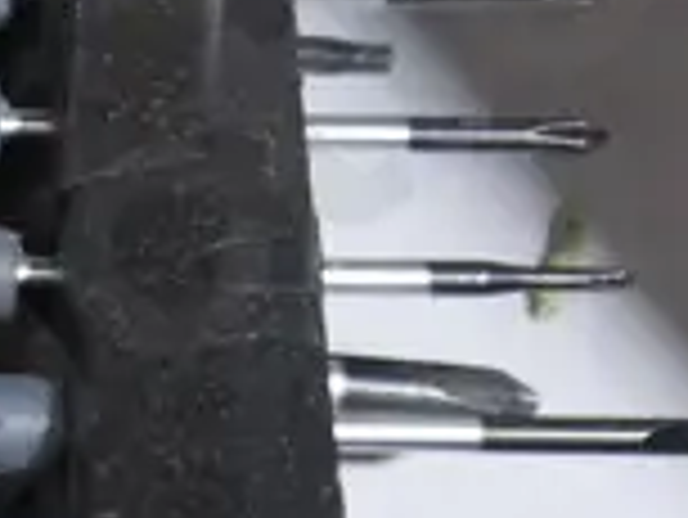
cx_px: 9
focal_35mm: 321
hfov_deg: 6.2
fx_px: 6385
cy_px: 363
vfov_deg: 4.6
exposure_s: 1/60
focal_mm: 24
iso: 2000
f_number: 5.2
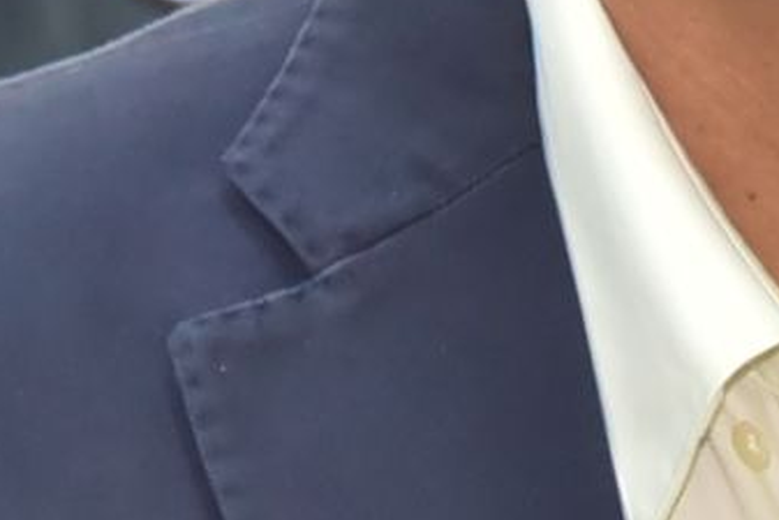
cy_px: 13
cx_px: 1063
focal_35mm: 832
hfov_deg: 2.5
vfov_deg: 1.7
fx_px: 18010
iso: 2000
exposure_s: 1/160
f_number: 5.6
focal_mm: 112
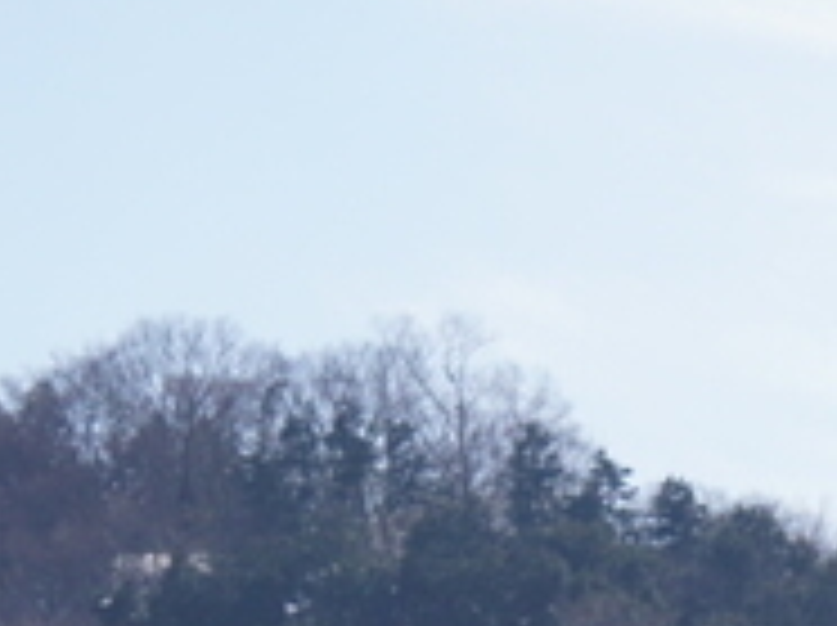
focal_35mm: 270
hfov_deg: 7.2
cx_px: 1377
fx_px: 6523
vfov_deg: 5.3
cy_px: 1630
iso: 100
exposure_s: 1/2000
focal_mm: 29
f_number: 3.2
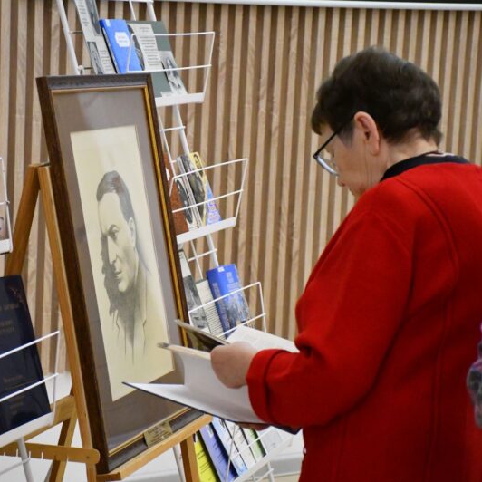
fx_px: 1875
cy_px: 241
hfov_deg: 14.6
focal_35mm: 119
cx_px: 162
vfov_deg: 14.7
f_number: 5
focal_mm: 62
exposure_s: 1/500
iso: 11400
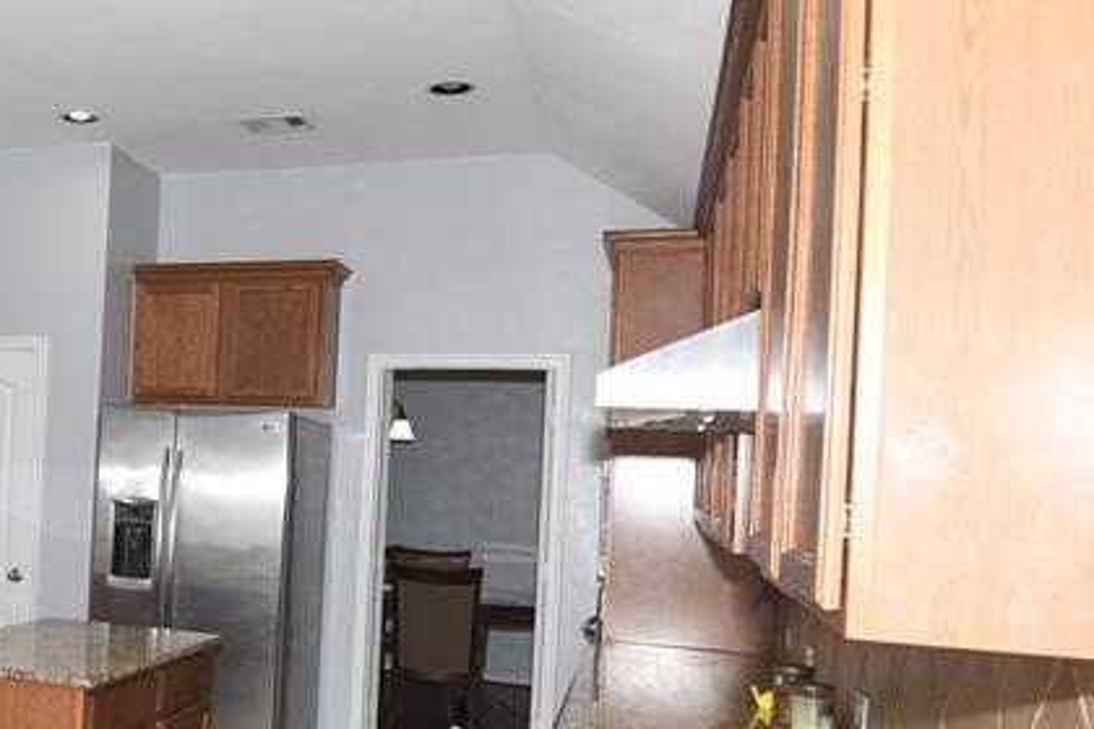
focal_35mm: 39
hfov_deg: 44.3
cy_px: 452
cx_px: 73
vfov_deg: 34.0
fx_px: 1185
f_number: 4
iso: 100
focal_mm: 16
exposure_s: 1/60
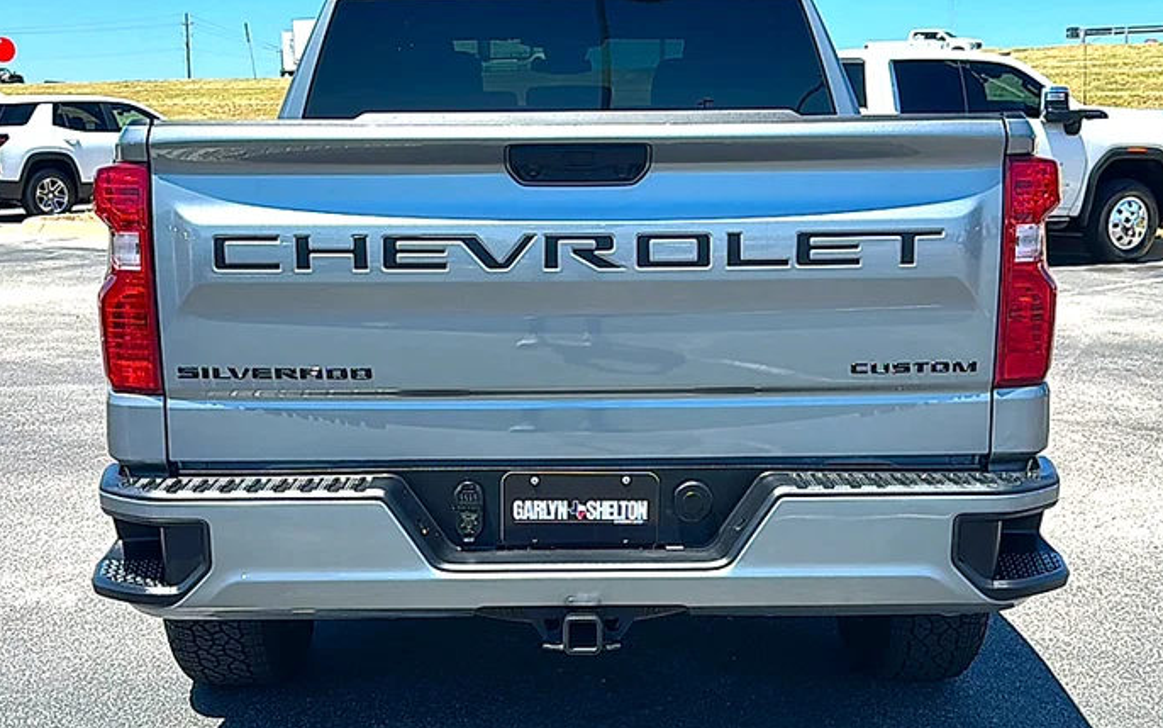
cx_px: 575
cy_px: 361
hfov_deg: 49.3
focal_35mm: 40
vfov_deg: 32.0
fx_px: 1268
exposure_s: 1/3077
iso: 80
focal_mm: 6.86
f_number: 1.78
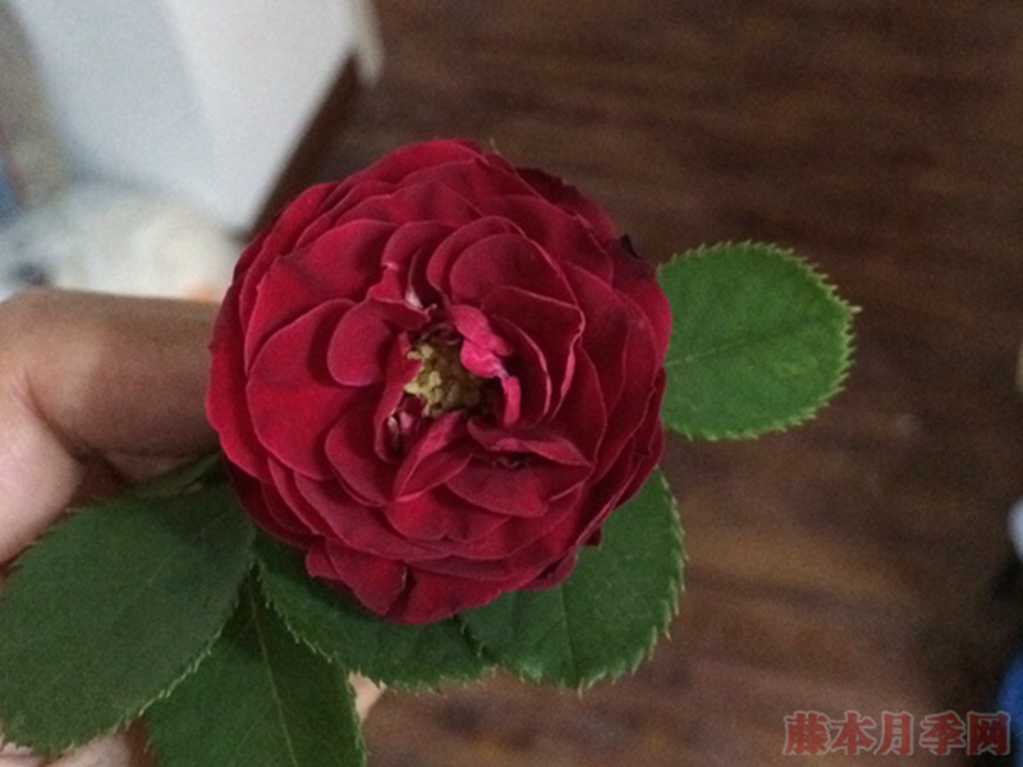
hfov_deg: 61.7
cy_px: 384
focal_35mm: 29
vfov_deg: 48.2
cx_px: 512
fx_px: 857
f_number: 2.2
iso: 500
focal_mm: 4.15
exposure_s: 1/17
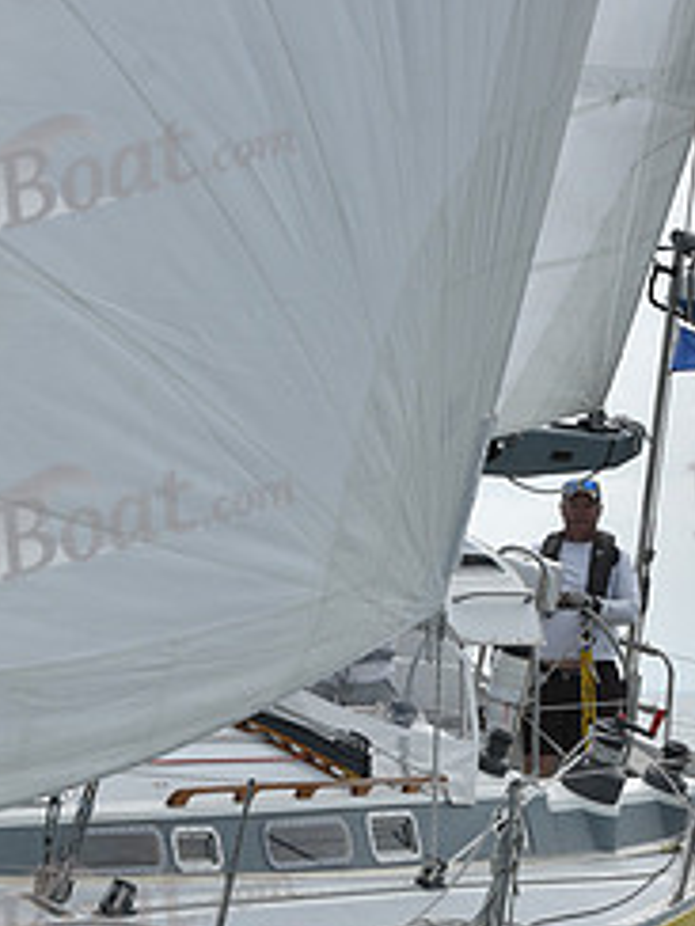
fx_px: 4283
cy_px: 689
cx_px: 494
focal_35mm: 160
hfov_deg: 9.3
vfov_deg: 12.3
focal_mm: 70
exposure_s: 1/1250
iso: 200
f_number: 7.1
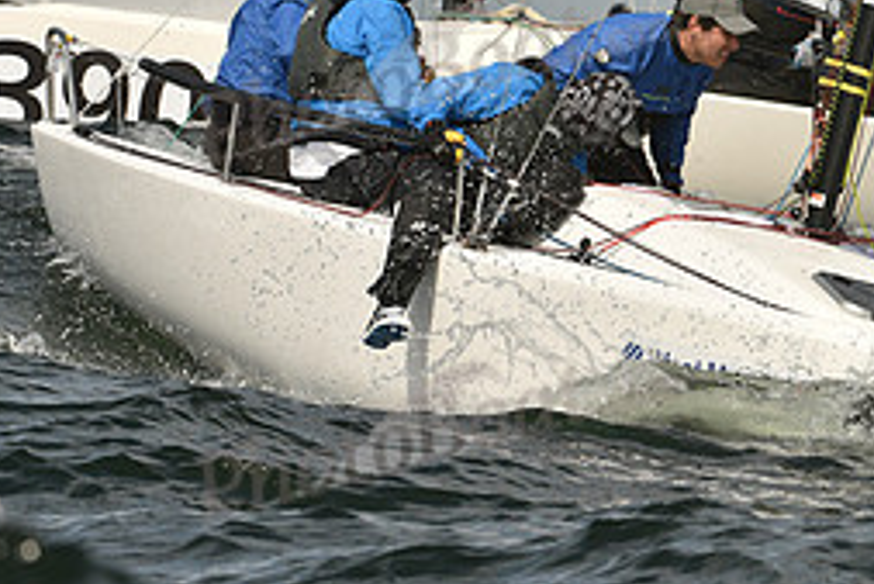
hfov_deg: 3.1
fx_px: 16178
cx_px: 864
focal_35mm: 666
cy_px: 206
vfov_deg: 2.1
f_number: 9
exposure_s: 1/1250
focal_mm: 290
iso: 320
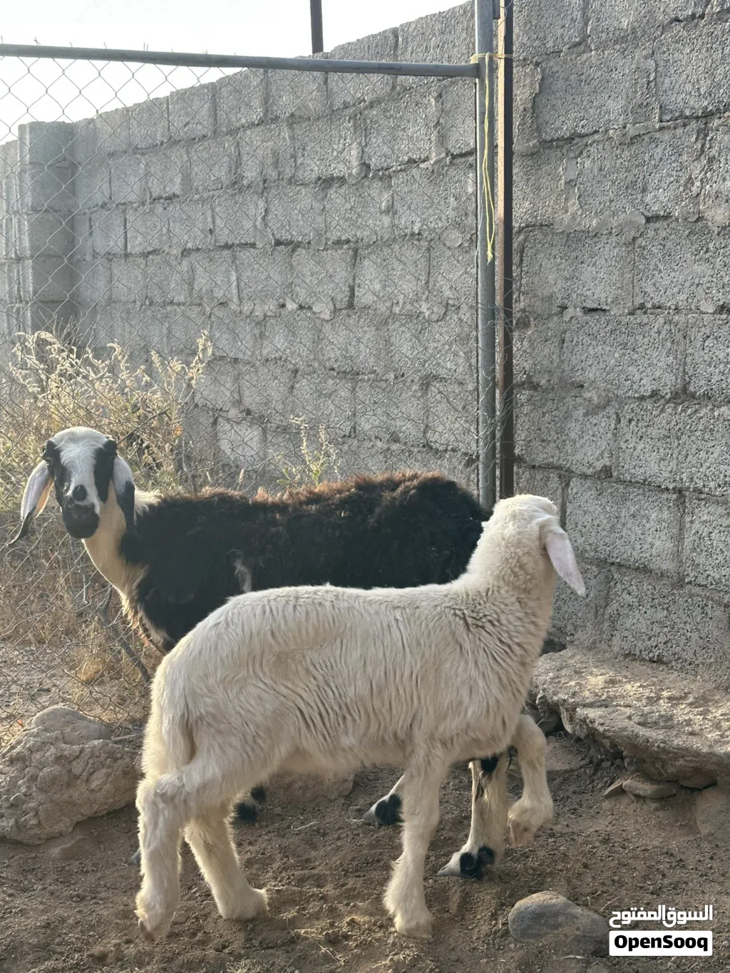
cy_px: 486
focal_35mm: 48
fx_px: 1349
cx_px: 365
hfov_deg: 30.3
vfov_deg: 39.7
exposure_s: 1/377
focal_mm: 6.86
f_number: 1.78
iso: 64
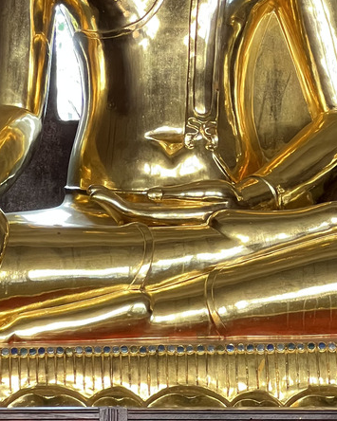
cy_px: 21
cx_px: 159
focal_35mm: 203
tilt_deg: +7.9
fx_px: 2532
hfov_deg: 7.6
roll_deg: +0.8
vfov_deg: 9.5
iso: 320
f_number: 2.8
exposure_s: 1/60
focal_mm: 9
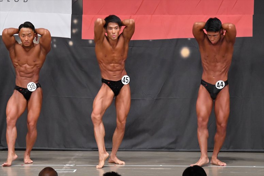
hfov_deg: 9.2
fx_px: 1649
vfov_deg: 6.1
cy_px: 88
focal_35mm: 225
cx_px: 132
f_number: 5.6
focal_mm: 150
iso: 6400
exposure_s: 1/400
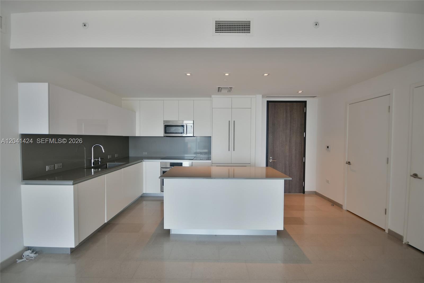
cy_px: 142
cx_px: 212
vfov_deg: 77.3
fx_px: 177
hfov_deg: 100.4
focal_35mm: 15
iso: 100
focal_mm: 10
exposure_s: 1/15
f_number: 4
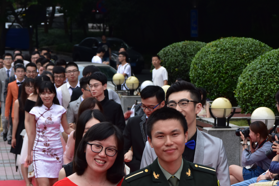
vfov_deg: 7.9
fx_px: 1348
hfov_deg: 11.8
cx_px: 173
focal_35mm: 174
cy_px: 123
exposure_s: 1/100
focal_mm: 86
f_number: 7.1
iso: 640
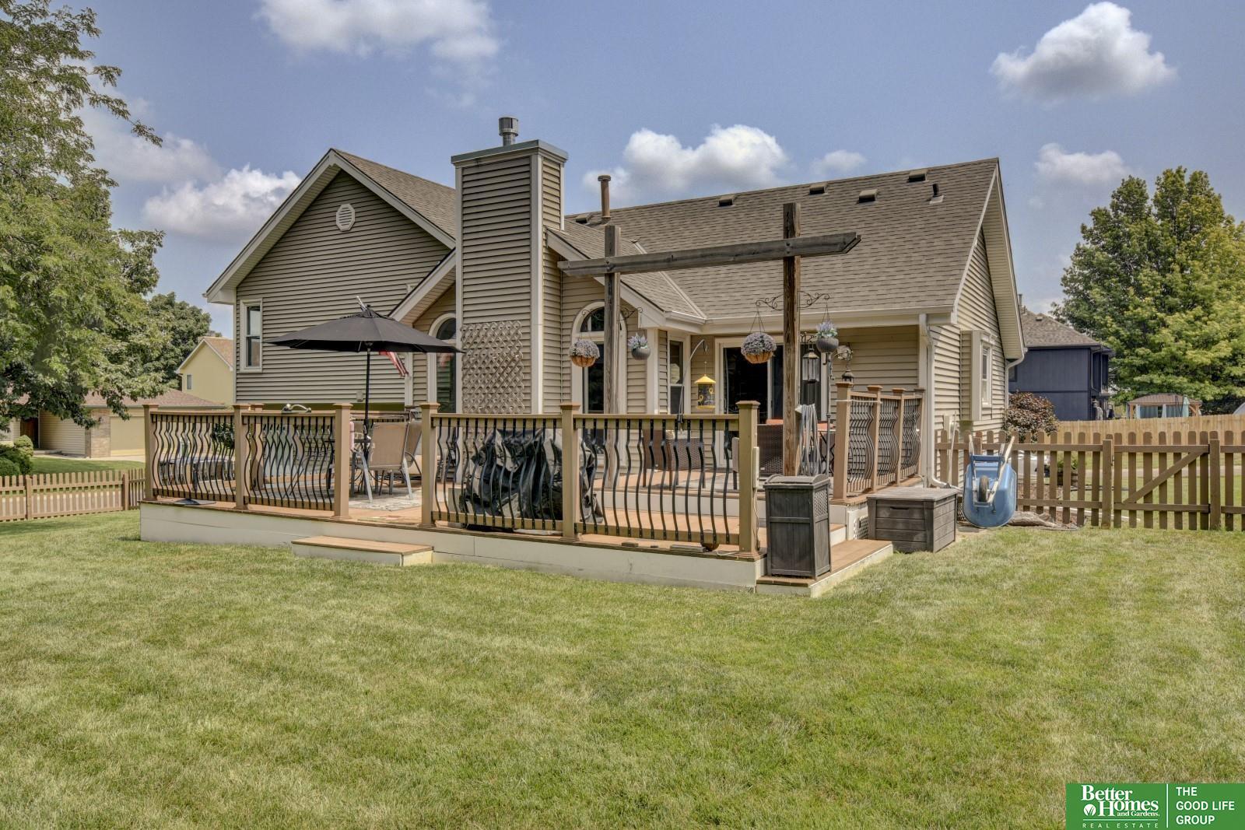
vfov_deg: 53.1
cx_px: 622
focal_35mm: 24
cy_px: 415
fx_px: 830
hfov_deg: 73.7
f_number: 8
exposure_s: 1/400
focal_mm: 16
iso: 400
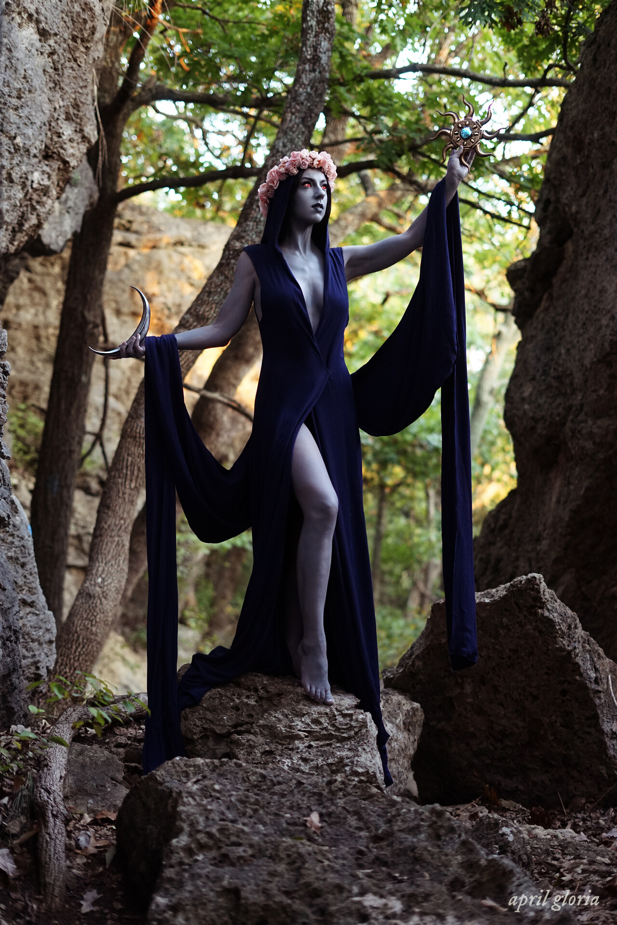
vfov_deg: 39.6
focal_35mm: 50
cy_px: 462
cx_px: 308
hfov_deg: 27.0
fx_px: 1285
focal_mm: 50
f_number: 2
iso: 1600
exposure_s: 1/160
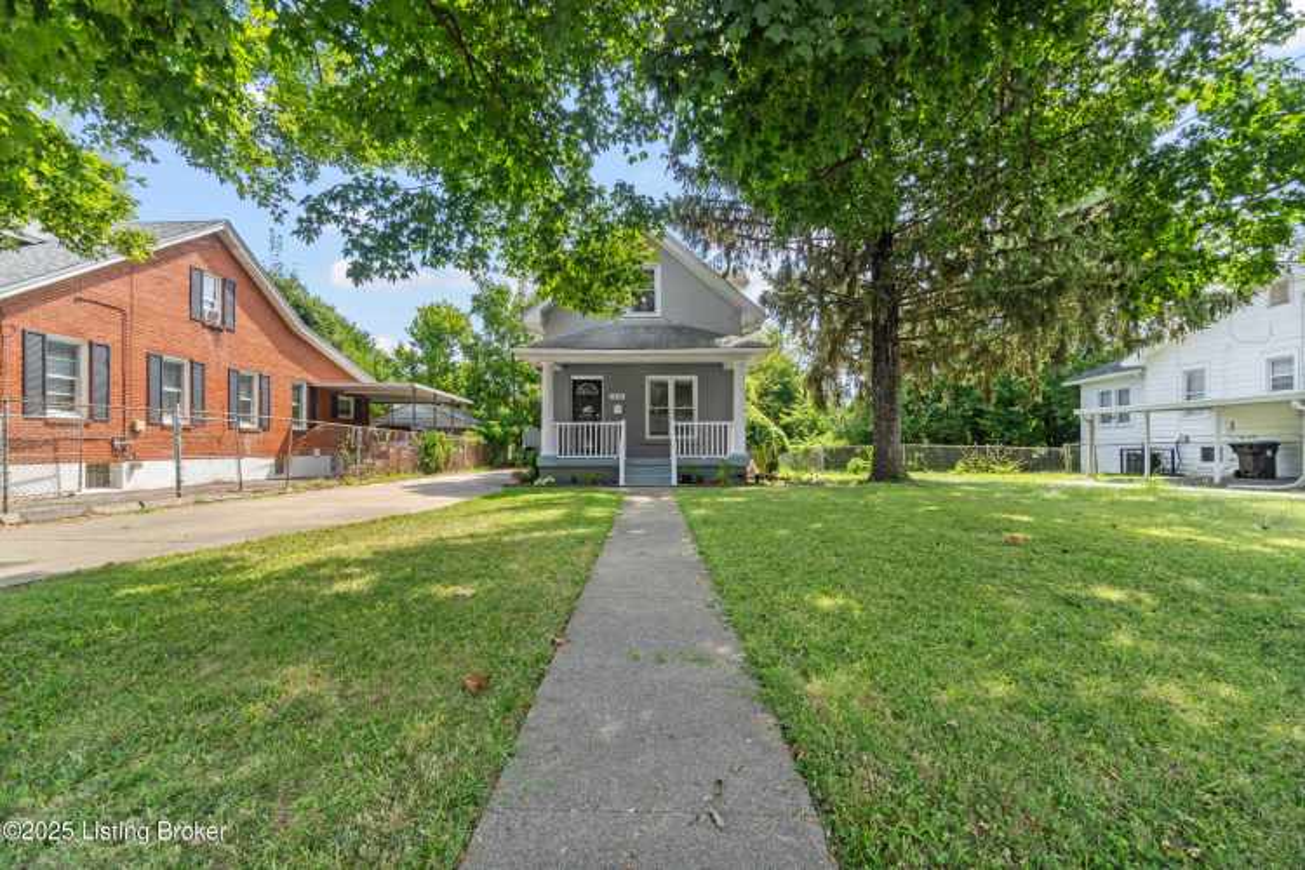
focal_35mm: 15
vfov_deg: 77.3
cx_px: 652
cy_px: 435
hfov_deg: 100.4
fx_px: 544
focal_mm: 10
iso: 400
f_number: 8
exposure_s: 1/125
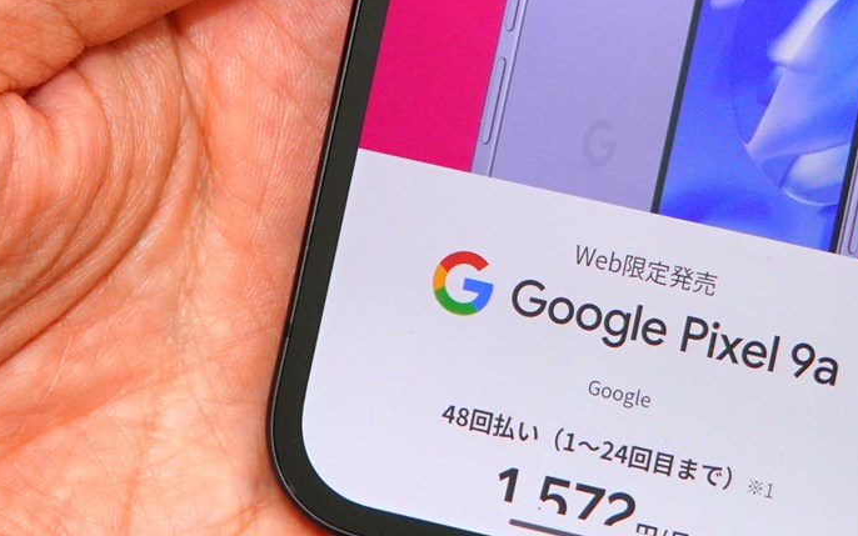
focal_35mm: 214
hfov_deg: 9.8
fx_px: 5005
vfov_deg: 6.1
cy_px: -144
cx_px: 647
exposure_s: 1/100
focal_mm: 50
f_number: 5.6
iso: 800
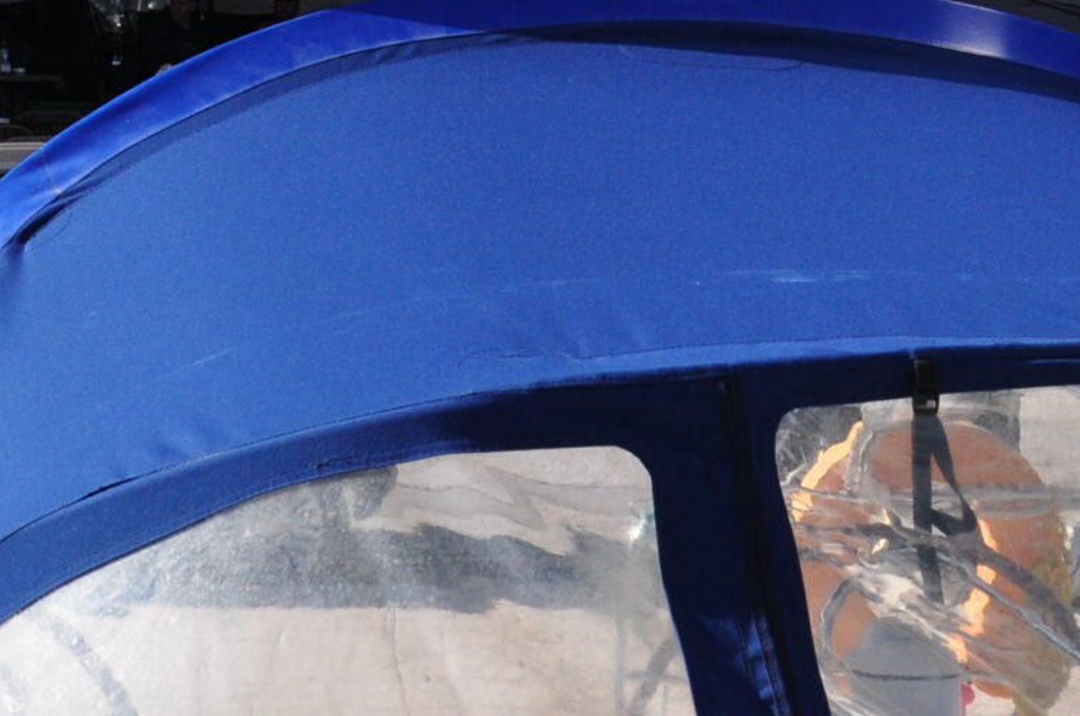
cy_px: 808
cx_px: 745
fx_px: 3825
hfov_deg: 16.0
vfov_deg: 10.6
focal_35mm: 128
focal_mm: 25
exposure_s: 1/800
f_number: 9
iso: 320
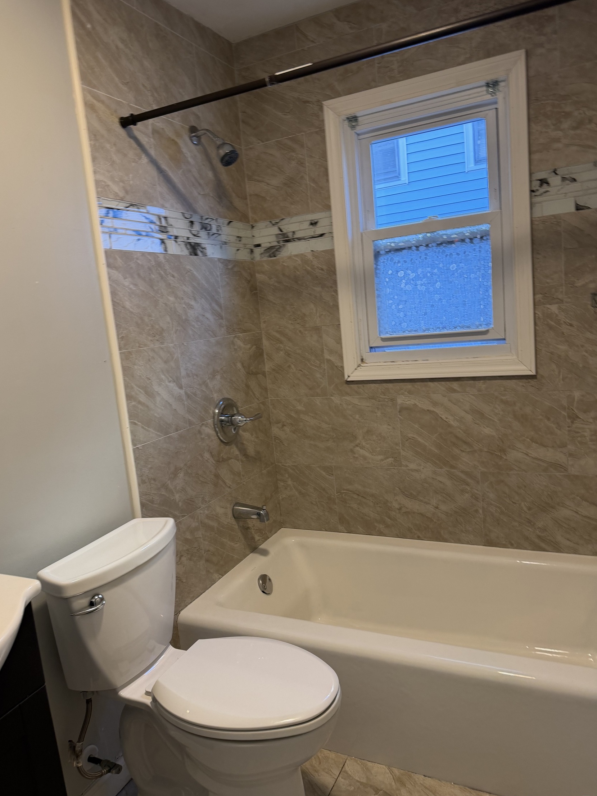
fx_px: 575
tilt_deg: -8.3
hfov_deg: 54.9
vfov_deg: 69.4
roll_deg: +5.6
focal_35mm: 25
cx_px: 287
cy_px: 406
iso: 125
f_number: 1.78
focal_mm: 6.76
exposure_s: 1/60
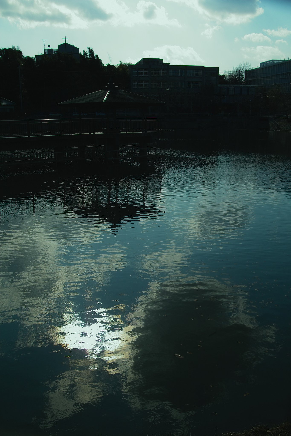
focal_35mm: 34
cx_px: 146
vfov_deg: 55.8
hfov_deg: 38.9
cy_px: 218
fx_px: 412
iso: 100
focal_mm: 20
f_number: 8
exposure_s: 1/250
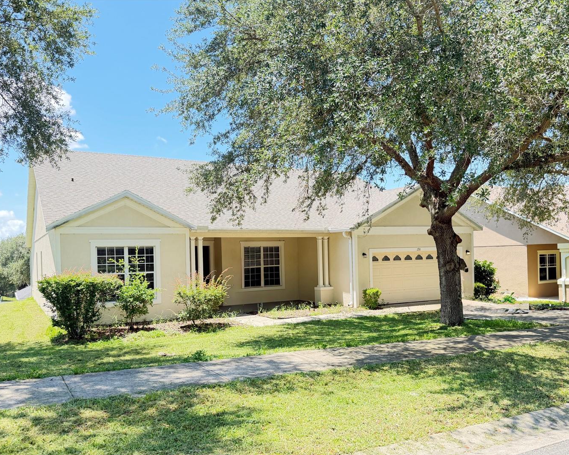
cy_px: 253
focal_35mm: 28
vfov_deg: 51.4
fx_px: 472
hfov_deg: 62.2
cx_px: 281
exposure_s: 1/589
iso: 100
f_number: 1.78
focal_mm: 6.76
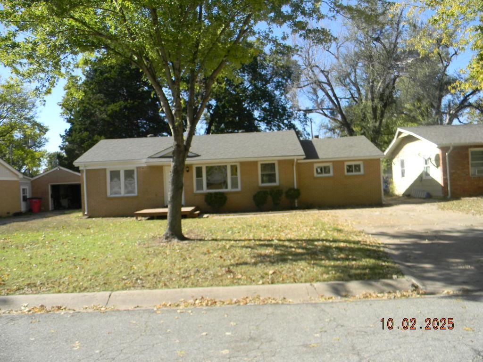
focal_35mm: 28
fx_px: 391
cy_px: 181
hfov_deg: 63.4
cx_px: 242
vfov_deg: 49.7
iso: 80
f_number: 3.5
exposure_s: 1/382
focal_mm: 5
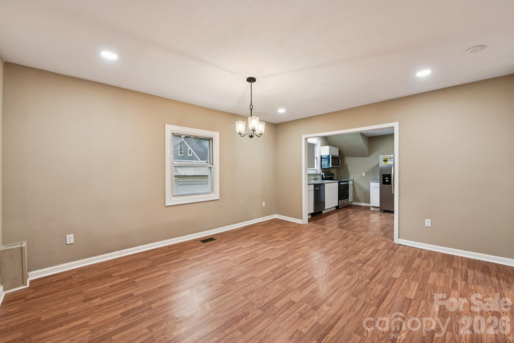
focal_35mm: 14
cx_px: 257
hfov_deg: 104.3
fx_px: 200
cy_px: 172
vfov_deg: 81.2
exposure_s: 1/10
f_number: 8
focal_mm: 14
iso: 200
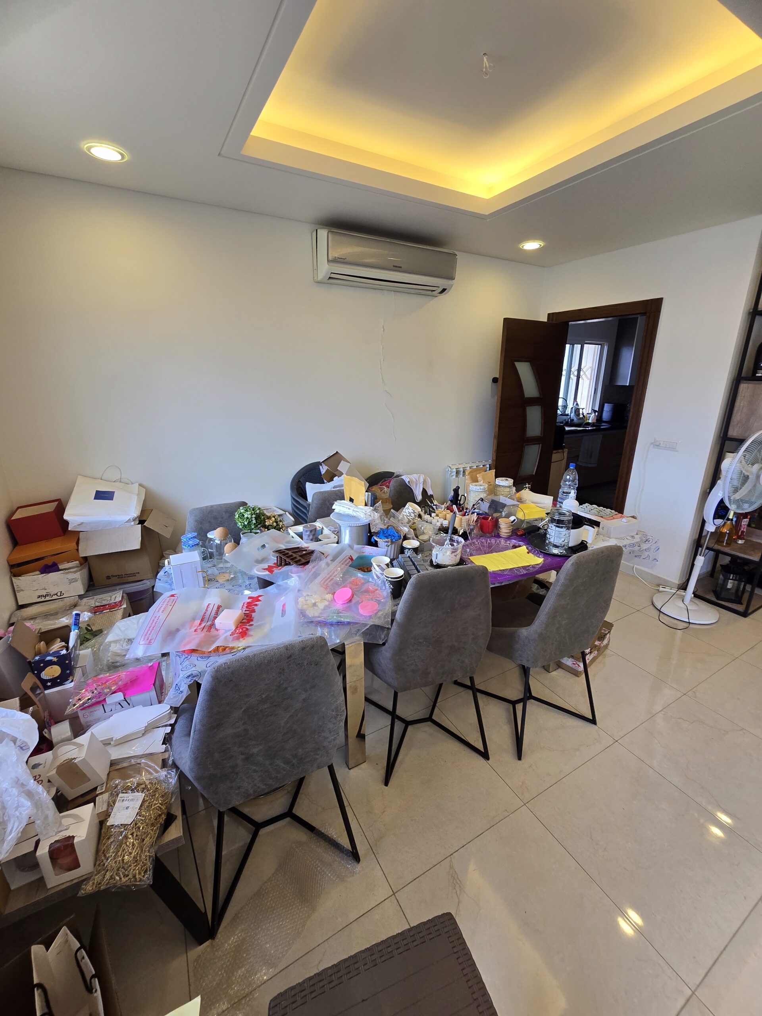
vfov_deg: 106.2
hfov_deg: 89.9
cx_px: 381
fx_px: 382
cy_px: 508
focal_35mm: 13
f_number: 2.2
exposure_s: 1/100
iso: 64
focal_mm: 2.2
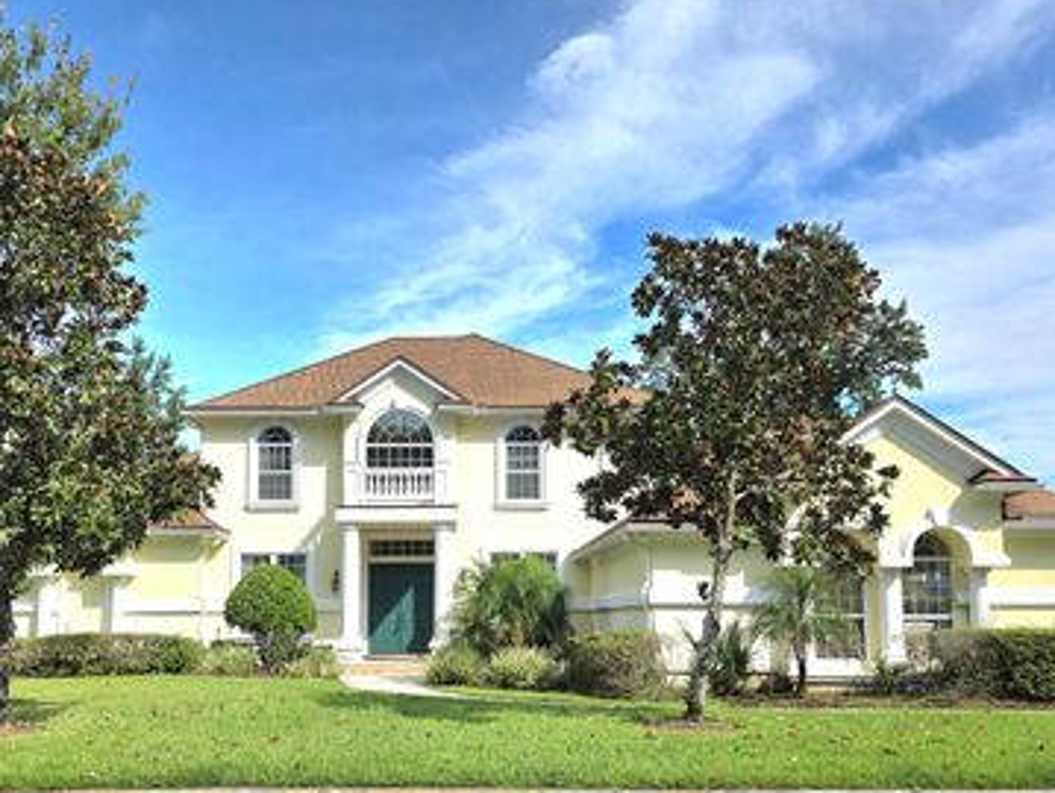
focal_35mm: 32
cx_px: 453
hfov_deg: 56.5
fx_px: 976
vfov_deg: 43.6
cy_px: 533
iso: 80
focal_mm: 6.3
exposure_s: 1/10000
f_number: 1.7
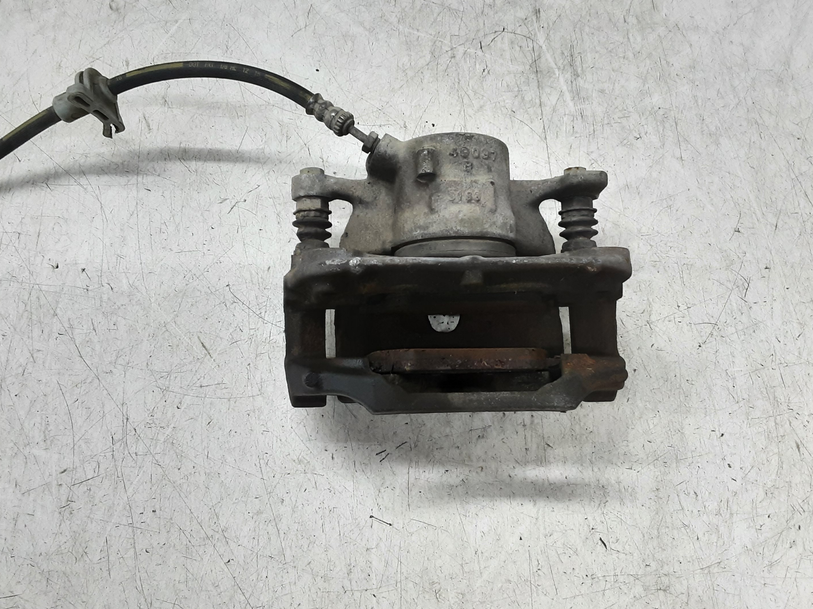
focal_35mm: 31
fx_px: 728
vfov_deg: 45.3
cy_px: 262
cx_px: 372
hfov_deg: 58.3
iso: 100
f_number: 1.9
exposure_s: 1/50
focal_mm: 2.91
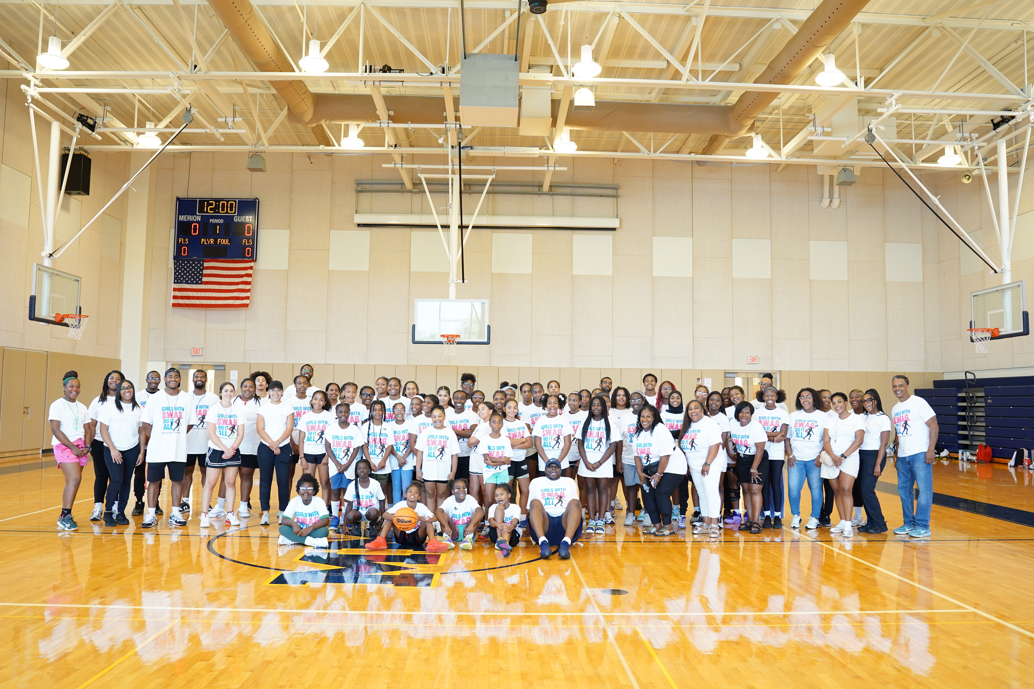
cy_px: 344
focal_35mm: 28
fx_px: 804
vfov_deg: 46.4
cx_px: 517
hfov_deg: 65.5
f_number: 3.5
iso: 800
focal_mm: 28
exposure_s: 1/125
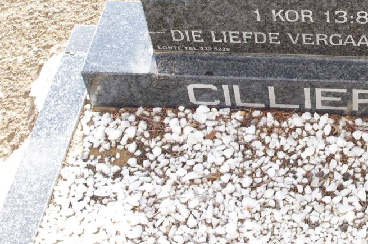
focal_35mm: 77
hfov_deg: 25.9
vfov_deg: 17.4
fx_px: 786
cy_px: 31
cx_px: 294
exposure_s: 1/125
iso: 800
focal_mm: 28.13
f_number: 11
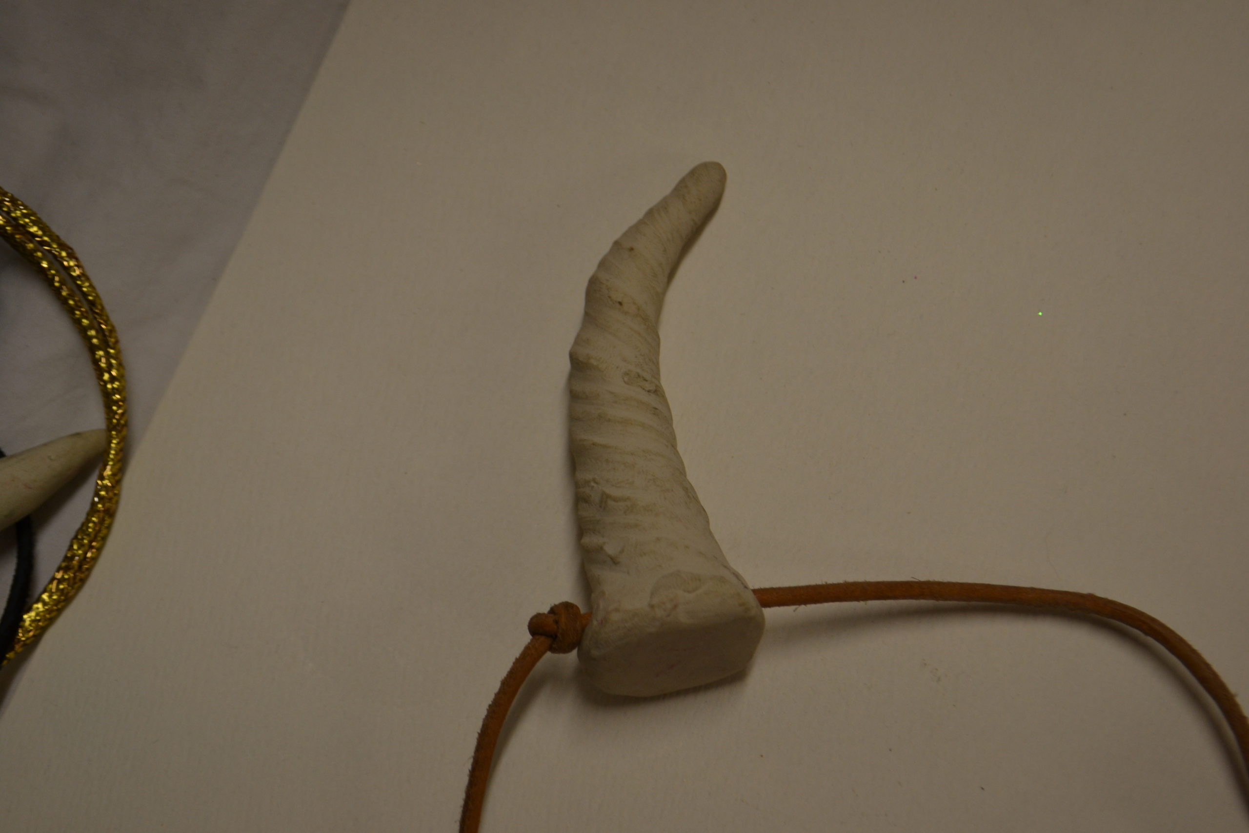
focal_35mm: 60
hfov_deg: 33.4
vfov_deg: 22.6
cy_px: 416
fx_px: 2082
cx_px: 624
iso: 400
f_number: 5.3
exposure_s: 1/60
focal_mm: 40
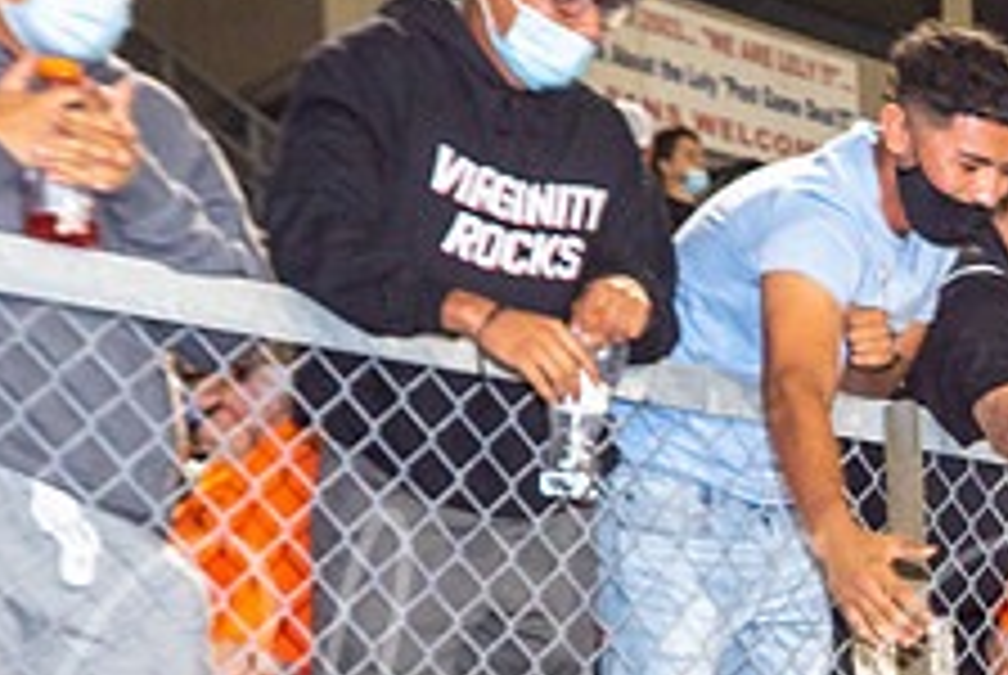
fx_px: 2383
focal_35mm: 85
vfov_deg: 14.9
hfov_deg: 21.1
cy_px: 1037
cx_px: 1398
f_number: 2.8
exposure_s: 1/60
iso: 200
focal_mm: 12
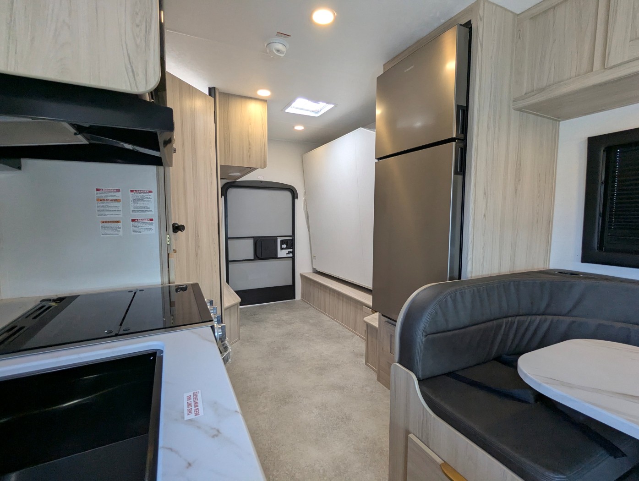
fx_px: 296
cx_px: 320
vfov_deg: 78.2
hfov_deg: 94.4
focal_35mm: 16
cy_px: 240
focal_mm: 2.35
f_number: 2.2
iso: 154
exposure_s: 1/123
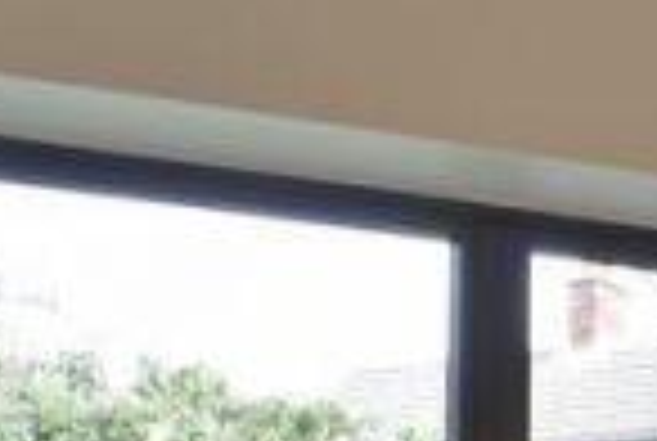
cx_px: 1084
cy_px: 902
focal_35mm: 121
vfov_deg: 10.4
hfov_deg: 15.2
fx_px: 2213
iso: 100
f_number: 13
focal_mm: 18
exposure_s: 1/4
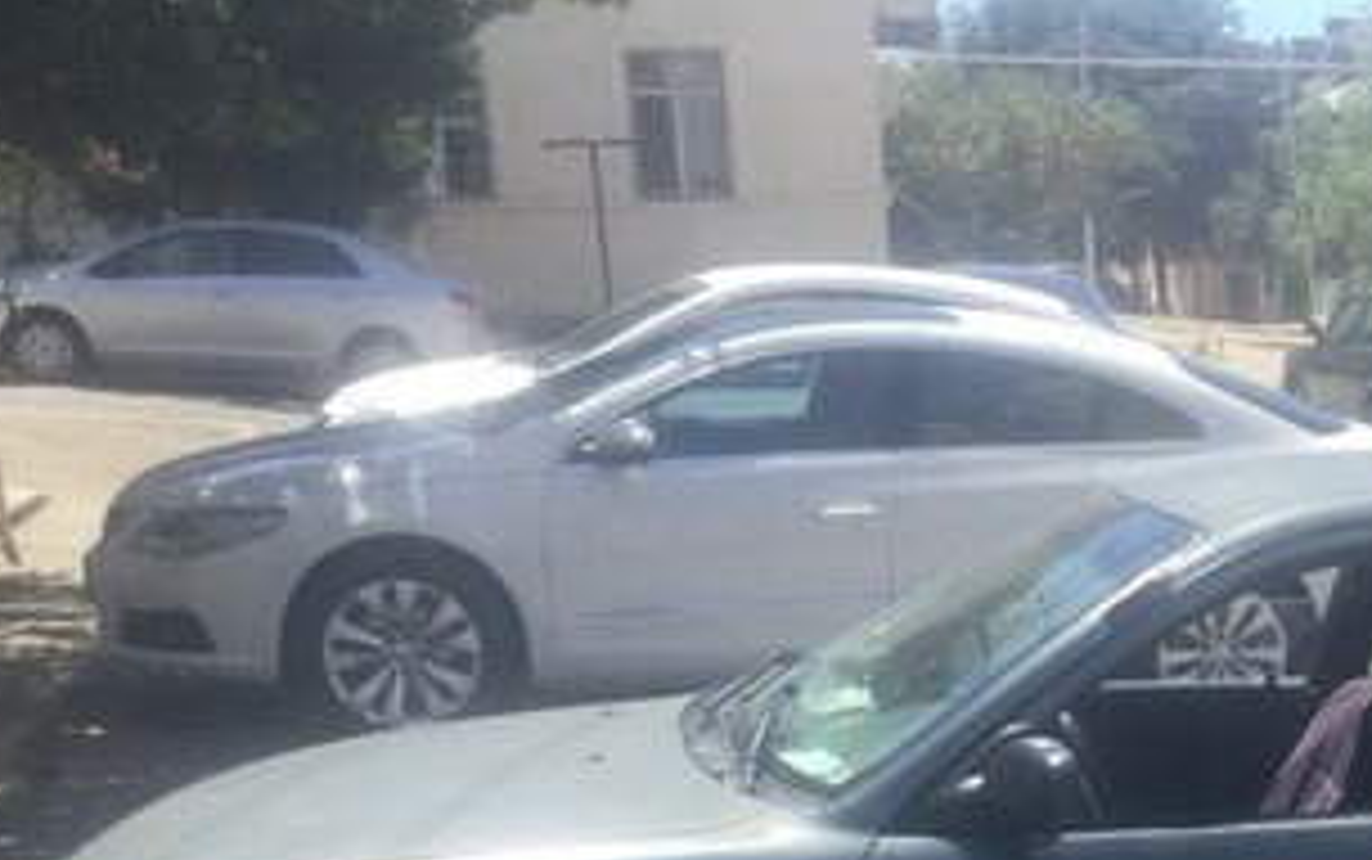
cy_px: 961
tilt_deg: -17.6
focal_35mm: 71
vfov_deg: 17.7
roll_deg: +1.1
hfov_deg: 27.5
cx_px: 1341
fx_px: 2656
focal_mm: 3.3
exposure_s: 1/604
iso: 25
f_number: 2.4
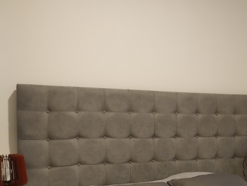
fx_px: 336
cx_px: 201
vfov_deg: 30.7
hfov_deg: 38.7
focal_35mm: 47
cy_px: 127
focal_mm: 4.27
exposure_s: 1/24
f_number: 1.8
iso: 1675
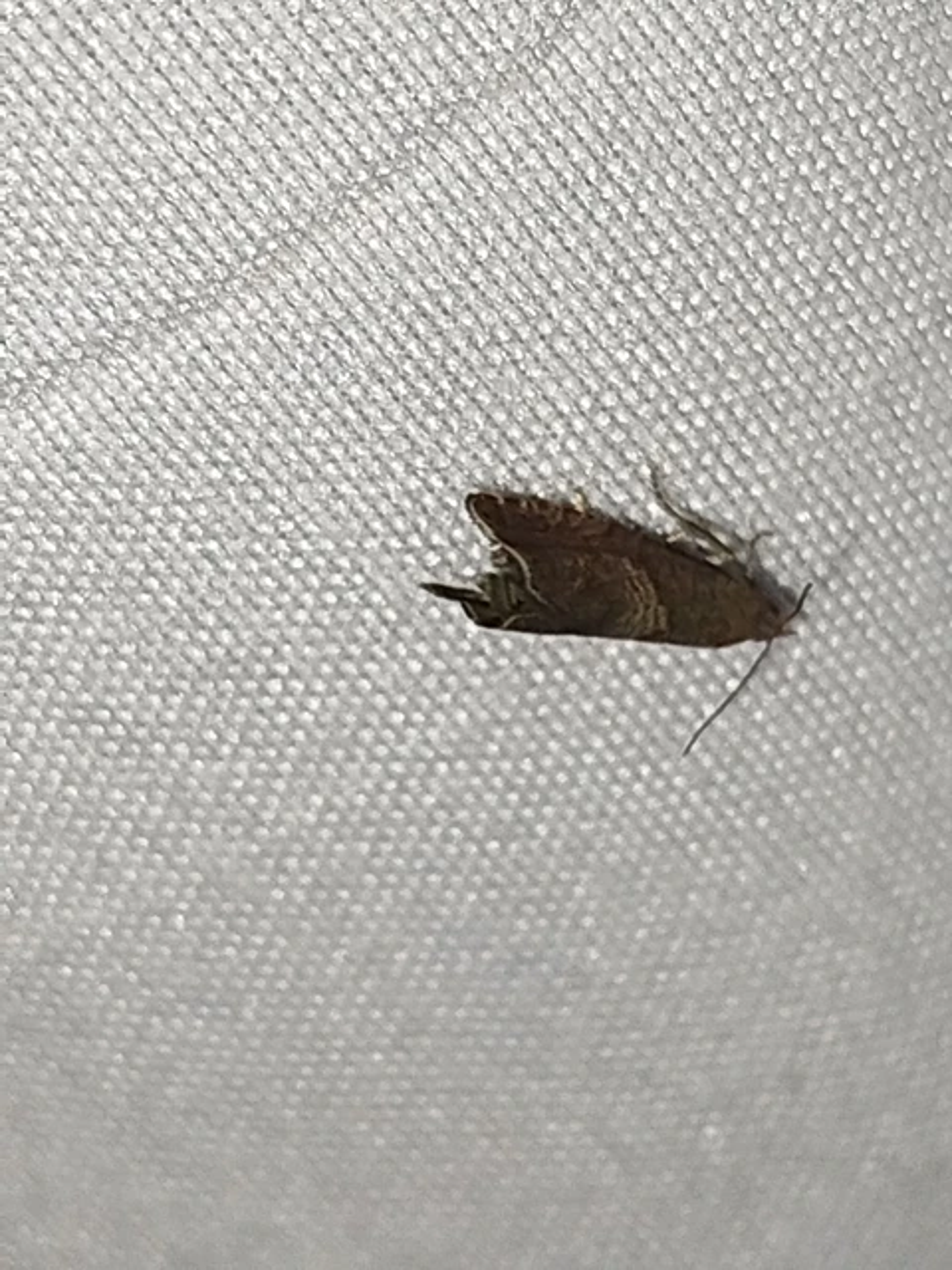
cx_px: 476
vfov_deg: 14.2
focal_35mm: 139
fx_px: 5097
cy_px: 635
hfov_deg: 10.7
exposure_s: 1/50
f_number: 1.7
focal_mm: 5.31
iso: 80
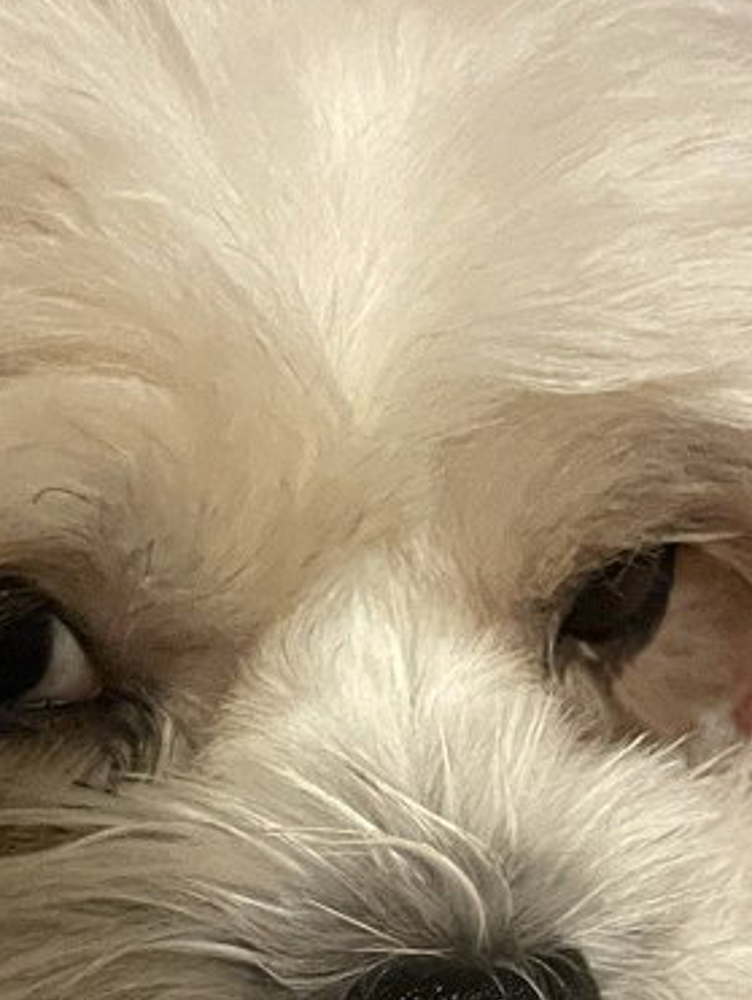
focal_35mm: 84
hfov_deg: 17.6
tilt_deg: -47.9
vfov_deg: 22.8
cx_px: 261
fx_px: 2429
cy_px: 849
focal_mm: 4.2
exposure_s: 1/25
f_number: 1.6
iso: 640
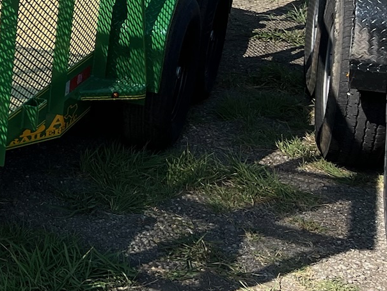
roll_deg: -0.1
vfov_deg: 16.4
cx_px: -258
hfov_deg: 18.6
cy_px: -10
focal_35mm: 88
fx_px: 984
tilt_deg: -13.8
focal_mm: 5.1
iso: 50
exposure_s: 1/2410
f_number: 1.6
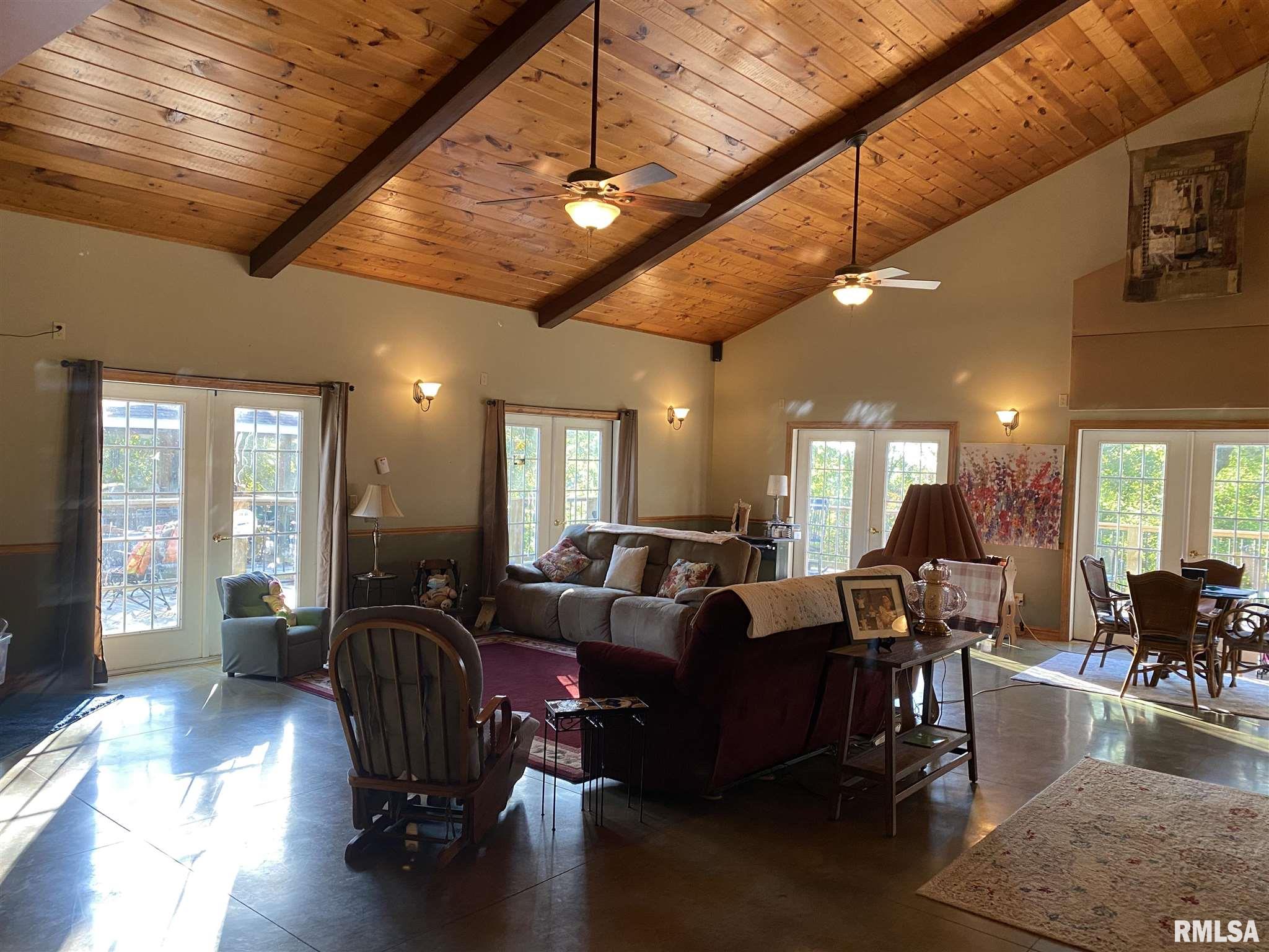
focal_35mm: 26
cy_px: 476
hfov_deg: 67.3
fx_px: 953
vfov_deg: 53.1
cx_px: 634
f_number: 1.8
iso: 160
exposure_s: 1/60
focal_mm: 4.25
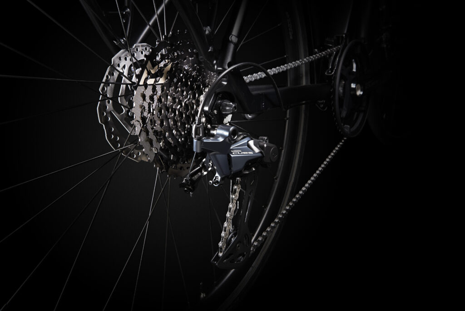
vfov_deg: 38.9
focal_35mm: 34
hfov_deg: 55.8
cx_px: 232
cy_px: 156
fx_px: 439
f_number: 13
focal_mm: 34
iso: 125
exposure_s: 1/125
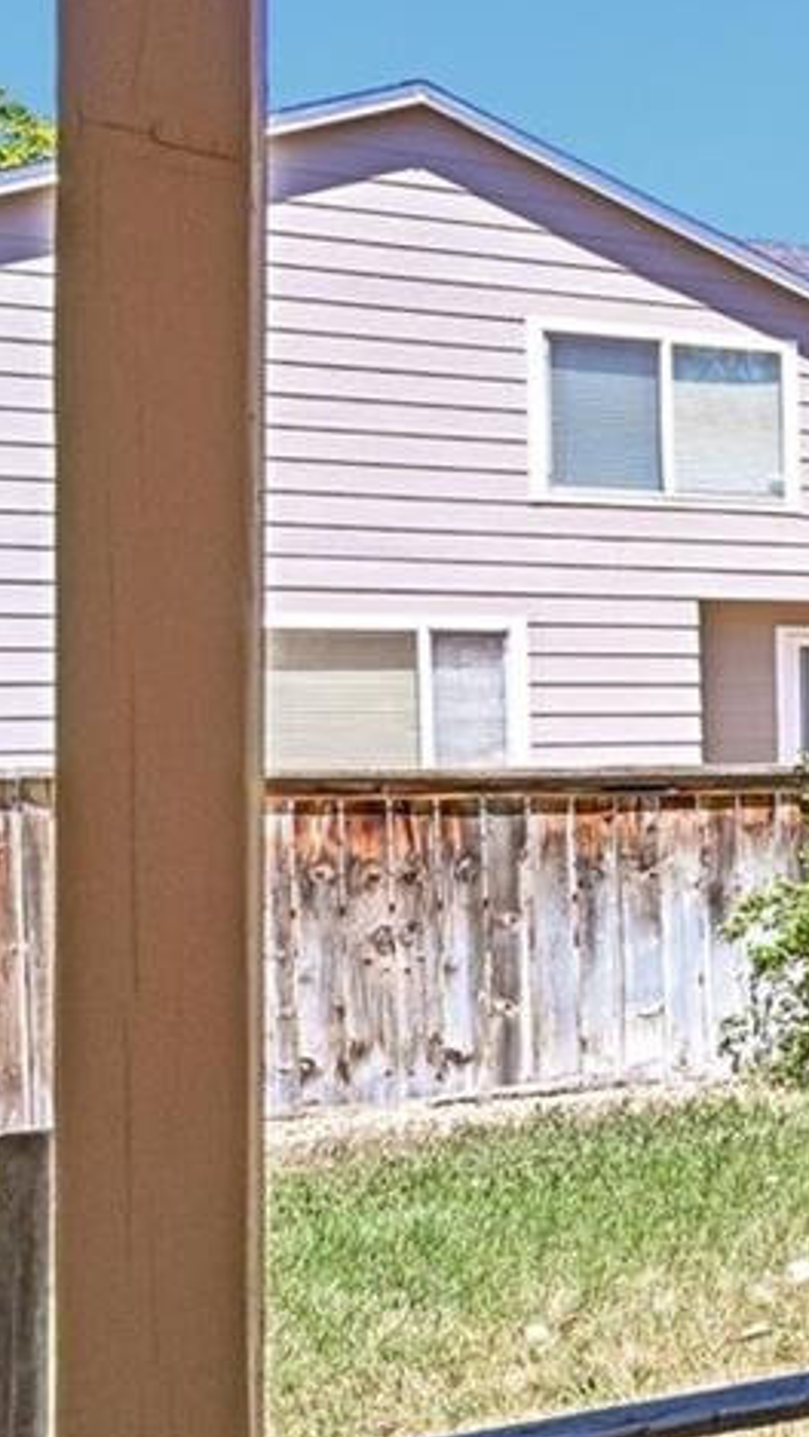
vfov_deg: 41.3
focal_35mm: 50
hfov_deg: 12.4
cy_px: 640
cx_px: 2292
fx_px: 1906
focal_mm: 14
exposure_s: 1/30
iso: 64
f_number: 10
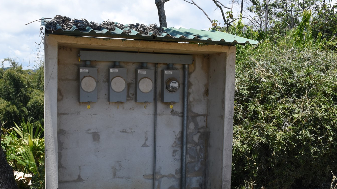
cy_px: 131
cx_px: 151
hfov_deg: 48.3
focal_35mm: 42
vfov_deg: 28.1
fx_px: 375
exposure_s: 1/500
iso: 500
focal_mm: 22
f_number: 11
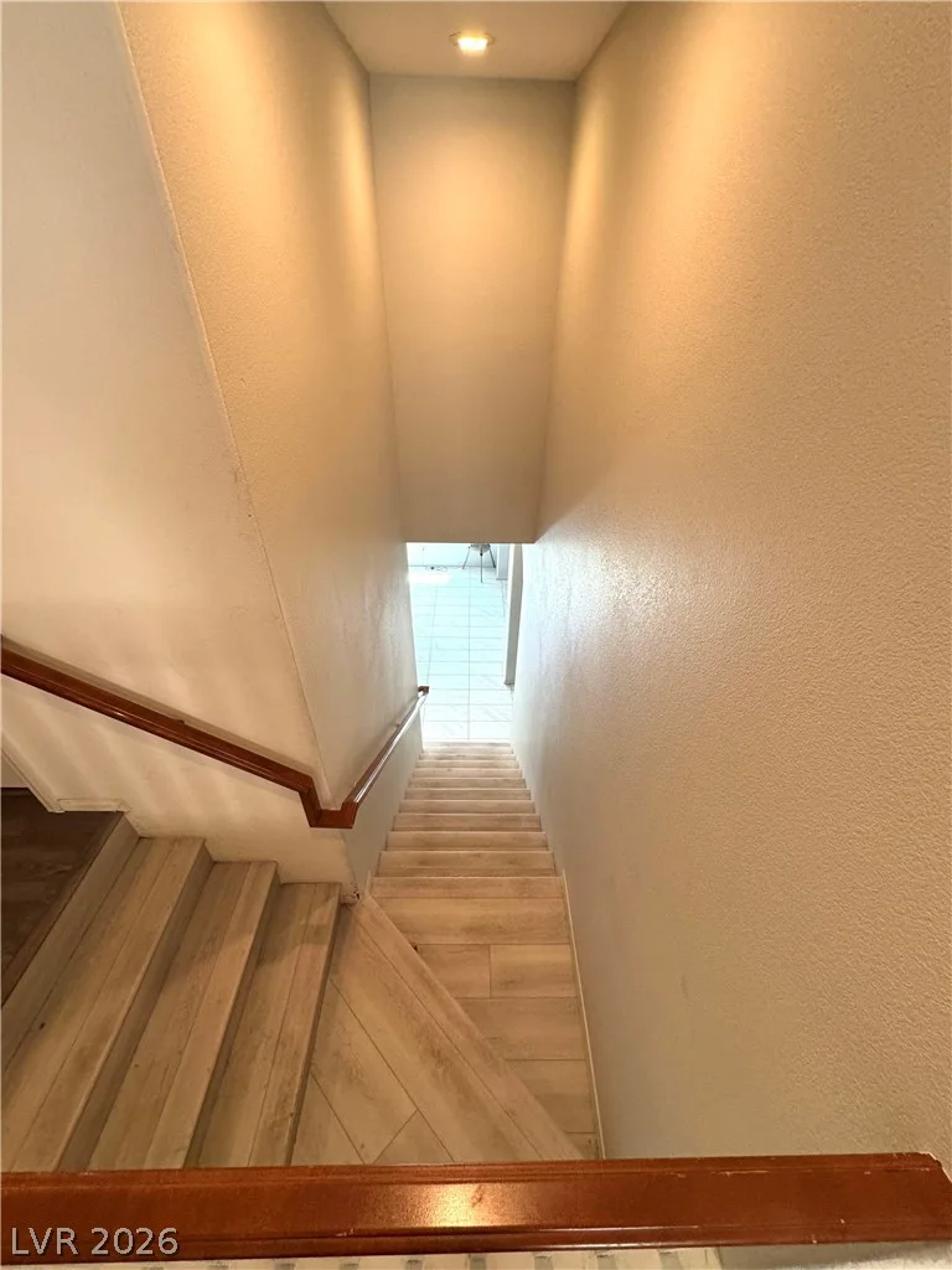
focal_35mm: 14
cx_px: 476
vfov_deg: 102.1
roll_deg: -1.5
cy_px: 635
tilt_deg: -39.1
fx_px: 513
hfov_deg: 85.7
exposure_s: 1/120
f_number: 2.2
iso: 320
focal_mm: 2.22
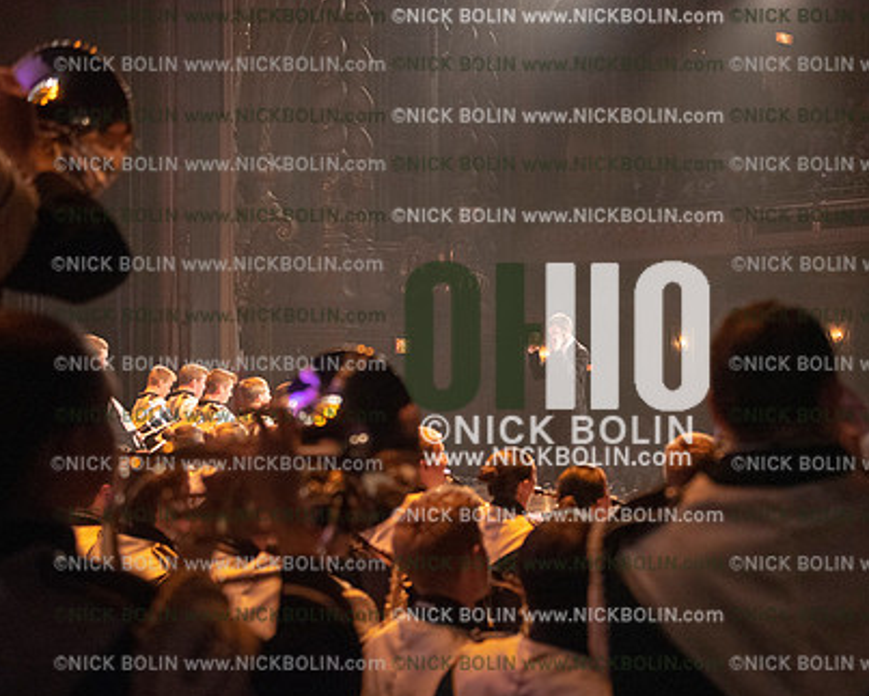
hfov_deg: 34.5
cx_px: 556
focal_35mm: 54
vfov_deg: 28.1
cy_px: 365
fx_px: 1390
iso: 2000
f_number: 2.8
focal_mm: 40
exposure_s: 1/200
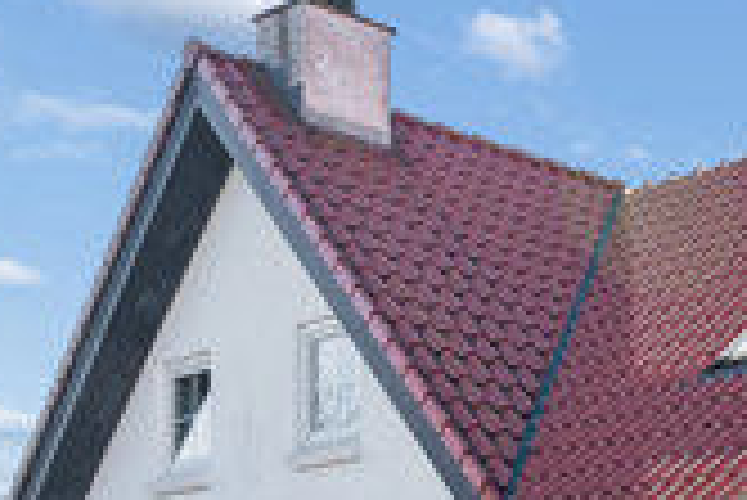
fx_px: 1599
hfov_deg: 20.4
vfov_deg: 16.4
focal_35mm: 77
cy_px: 709
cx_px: 1264
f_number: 6.3
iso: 80
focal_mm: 16
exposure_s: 1/160
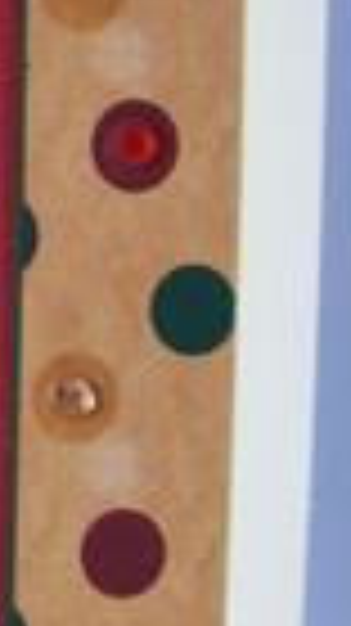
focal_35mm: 134
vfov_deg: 16.0
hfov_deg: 8.5
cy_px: 383
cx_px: -360
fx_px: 2221
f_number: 2.8
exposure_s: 1/30
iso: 140
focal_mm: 6.3
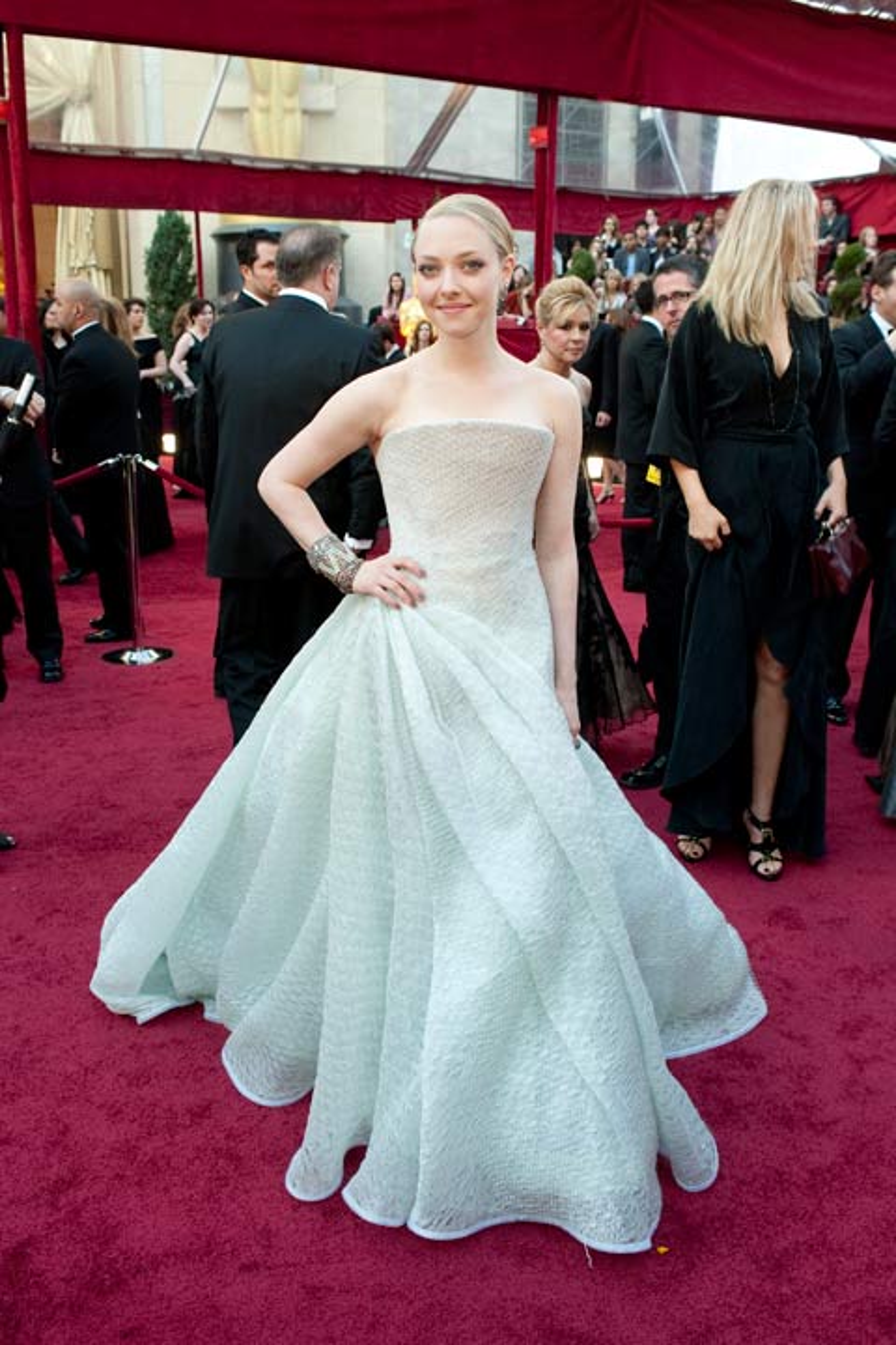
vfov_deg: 65.5
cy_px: 672
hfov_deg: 46.4
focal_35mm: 28
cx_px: 448
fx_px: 1045
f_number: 6.3
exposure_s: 1/160
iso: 500
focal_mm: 28
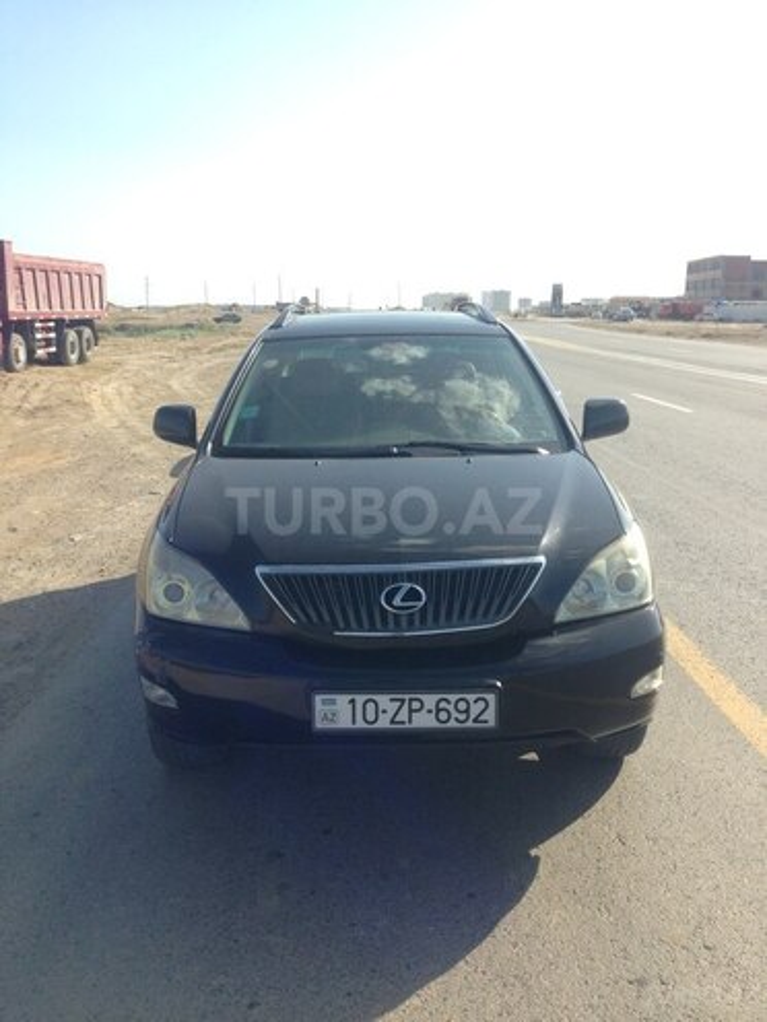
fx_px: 975
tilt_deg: -7.5
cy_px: 511
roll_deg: -2.7
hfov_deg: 42.9
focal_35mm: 33
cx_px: 384
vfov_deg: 55.4
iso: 50
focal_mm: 4.12
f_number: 2.4
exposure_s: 1/935
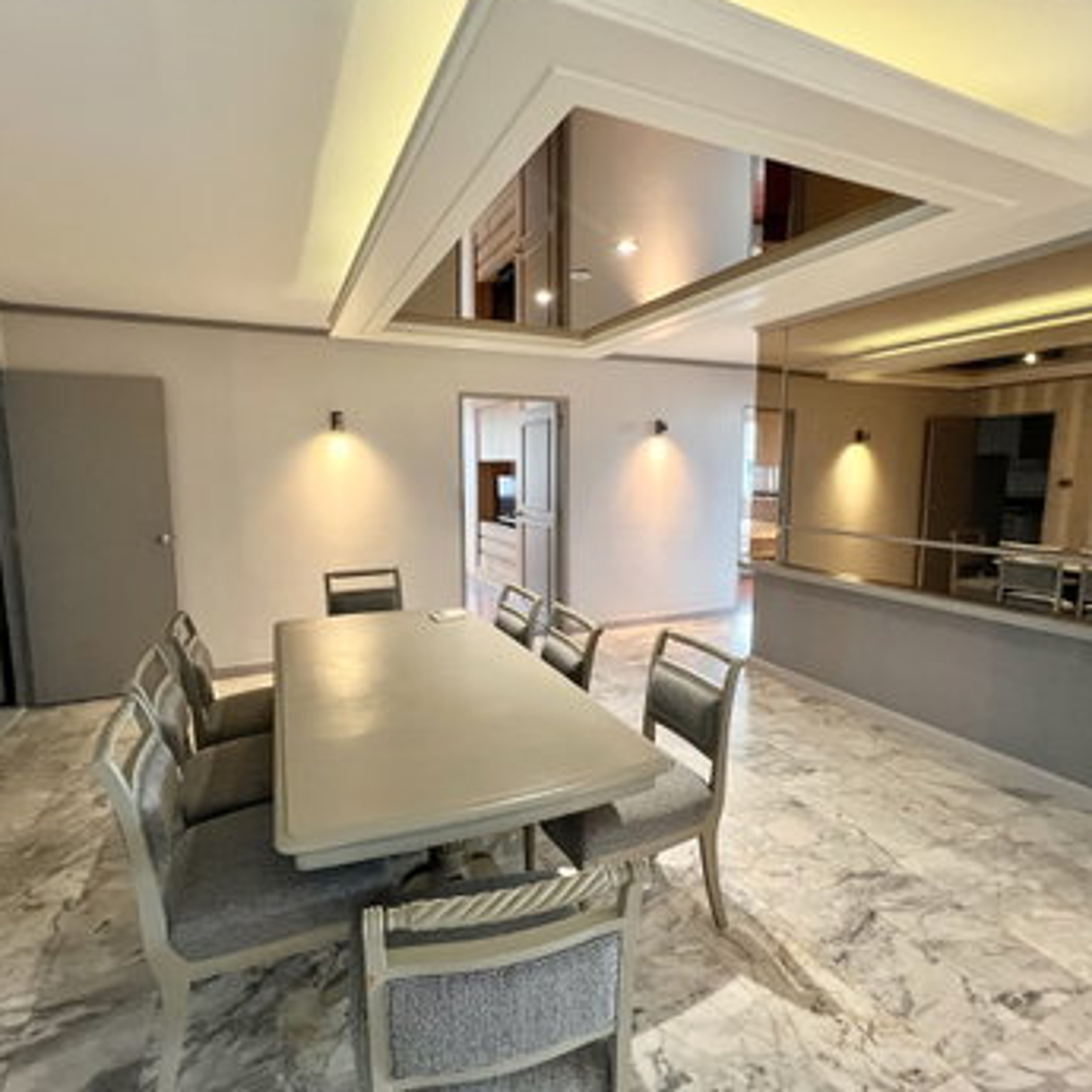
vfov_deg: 87.4
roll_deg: +0.1
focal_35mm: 16
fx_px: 571
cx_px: 541
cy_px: 548
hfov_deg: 87.4
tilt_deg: -7.6
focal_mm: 1.57
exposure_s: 1/50
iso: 250
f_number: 1.8
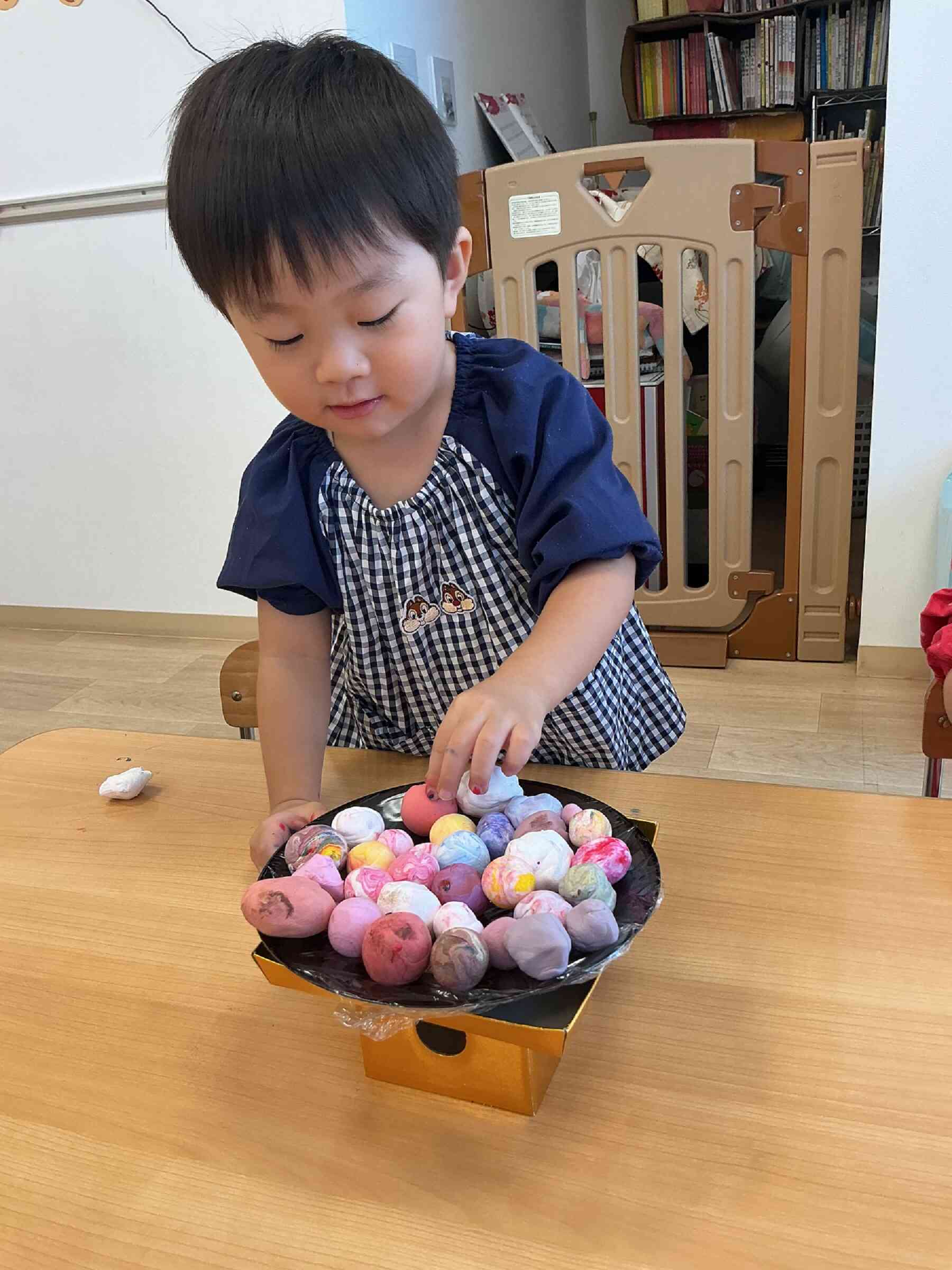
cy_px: 635
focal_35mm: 29
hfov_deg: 48.2
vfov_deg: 61.7
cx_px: 476
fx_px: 1063
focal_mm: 3
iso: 40
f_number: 1.8
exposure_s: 1/120
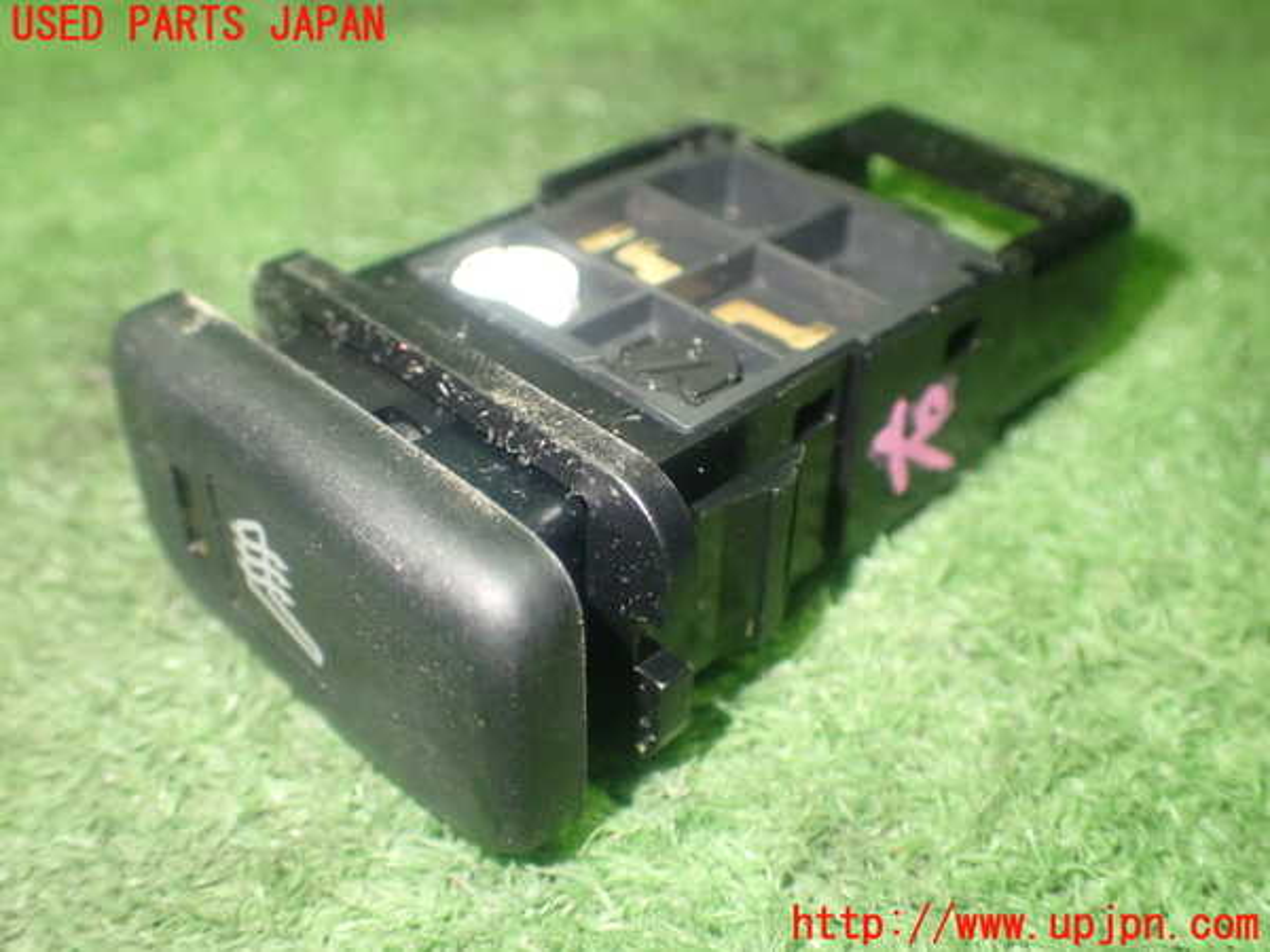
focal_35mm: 38
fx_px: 1394
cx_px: 635
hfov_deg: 49.0
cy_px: 476
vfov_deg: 37.7
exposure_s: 1/30
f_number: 2.7
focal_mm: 6.83
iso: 800
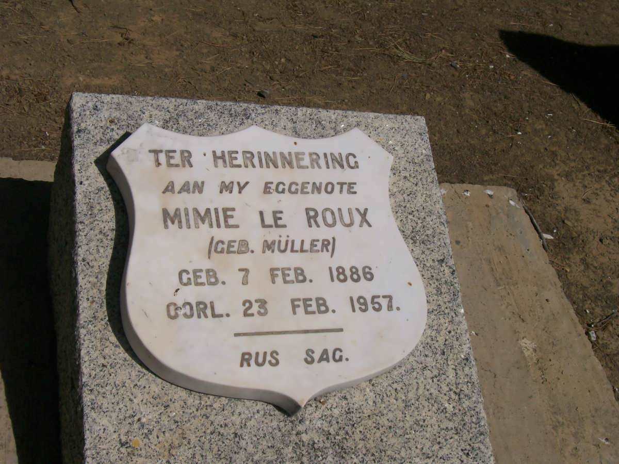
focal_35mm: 56
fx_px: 1001
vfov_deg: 26.1
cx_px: 310
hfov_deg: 34.3
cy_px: 232
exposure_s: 1/1401
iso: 80
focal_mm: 9.4
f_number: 6
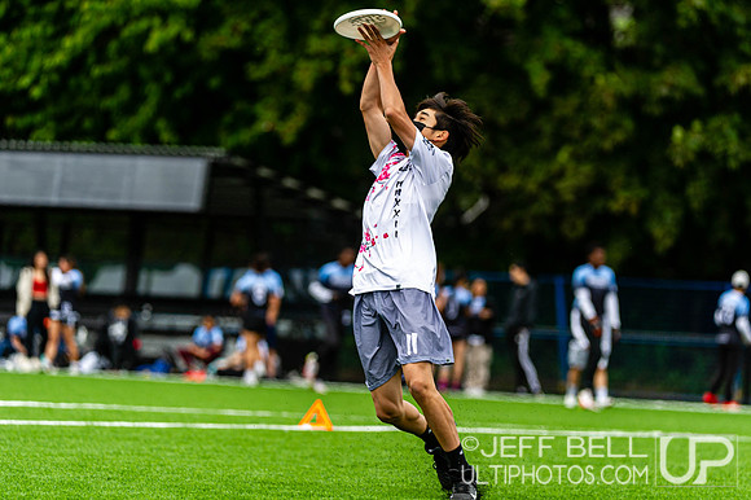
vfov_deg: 4.9
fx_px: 5802
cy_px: 233
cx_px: 397
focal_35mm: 278
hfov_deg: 7.4
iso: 280
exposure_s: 1/1000
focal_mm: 240
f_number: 4
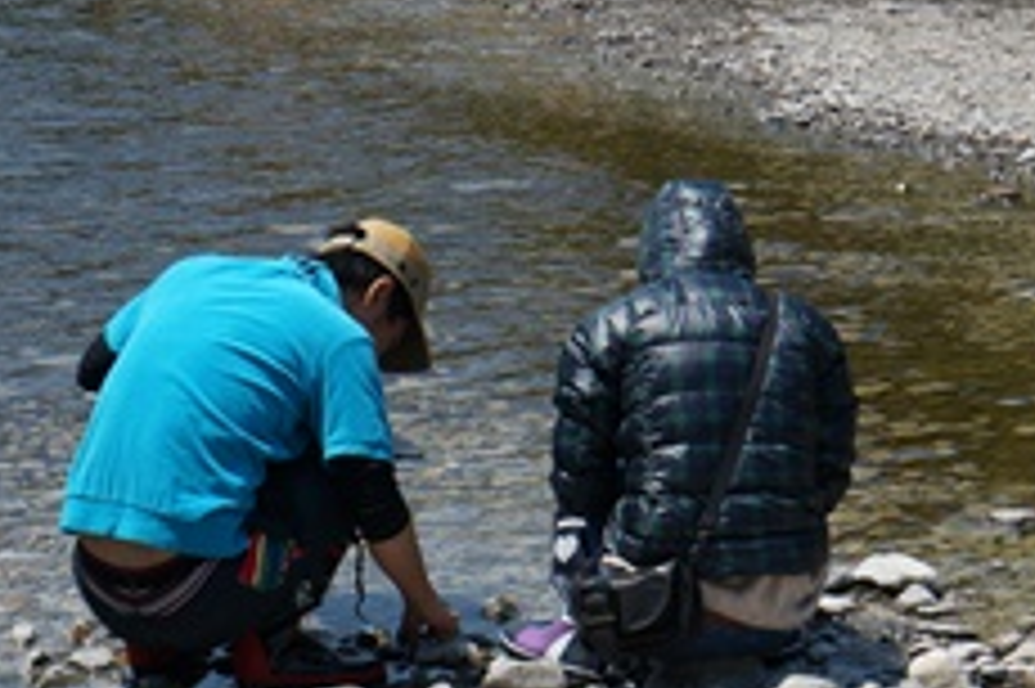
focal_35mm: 148
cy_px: 492
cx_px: 454
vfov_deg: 9.3
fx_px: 4242
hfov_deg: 13.9
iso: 100
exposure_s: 1/125
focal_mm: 47.2
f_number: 11
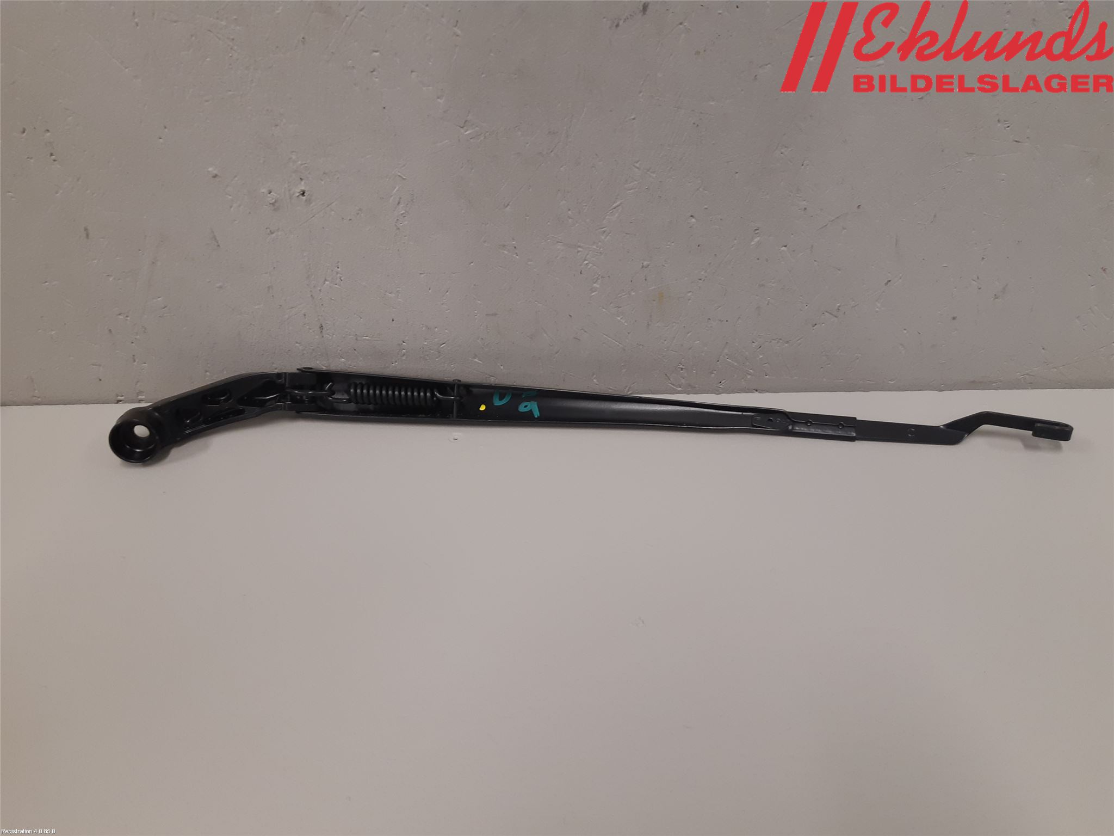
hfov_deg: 67.3
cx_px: 557
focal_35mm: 26
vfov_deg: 53.1
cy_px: 418
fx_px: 837
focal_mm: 3.93
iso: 100
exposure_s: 1/50
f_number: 1.7
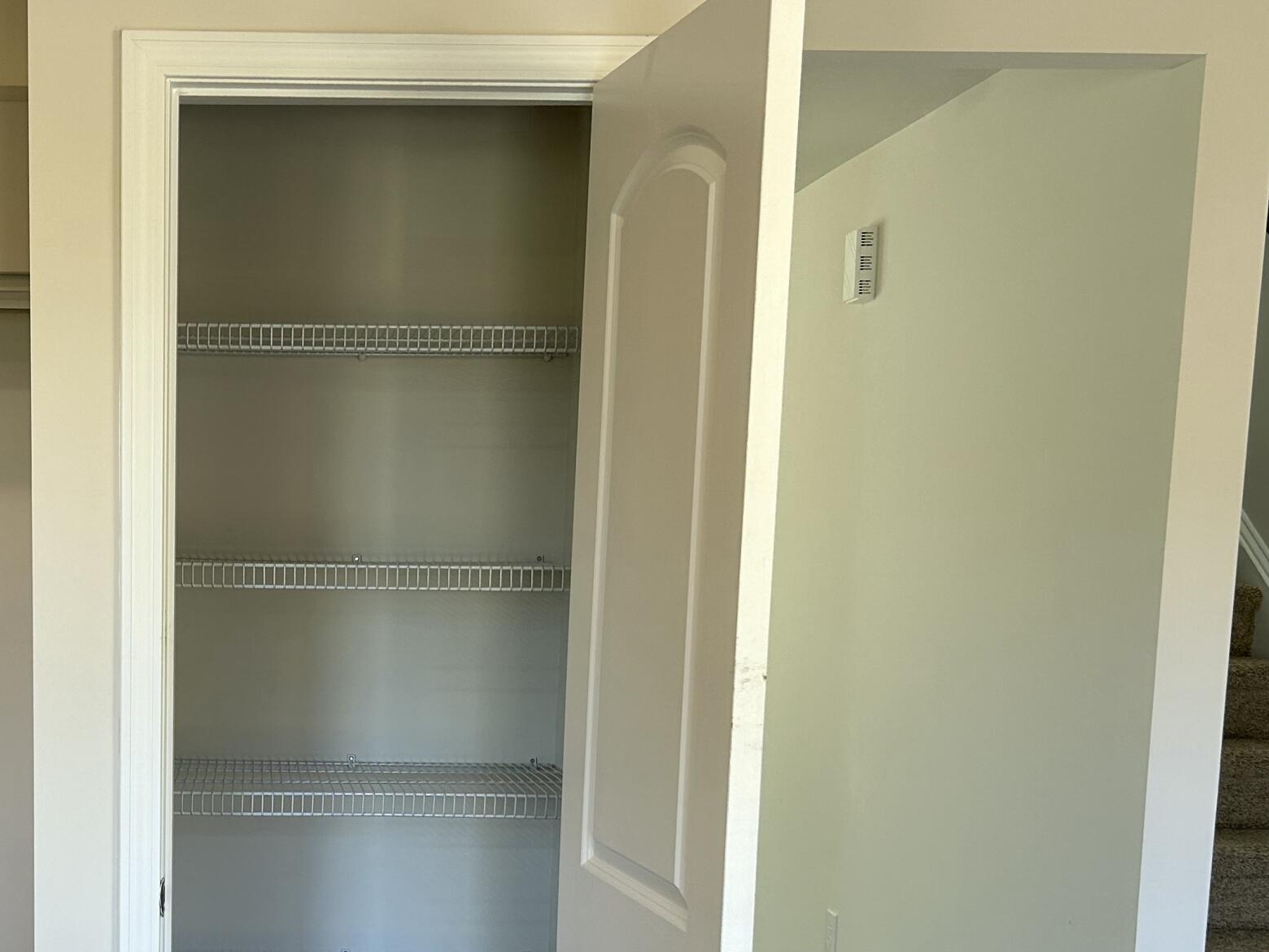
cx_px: 219
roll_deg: -0.3
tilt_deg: -7.1
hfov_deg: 36.6
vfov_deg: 28.6
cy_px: 746
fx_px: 1833
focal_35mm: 50
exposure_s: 1/120
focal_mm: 5.7
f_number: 1.5
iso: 64
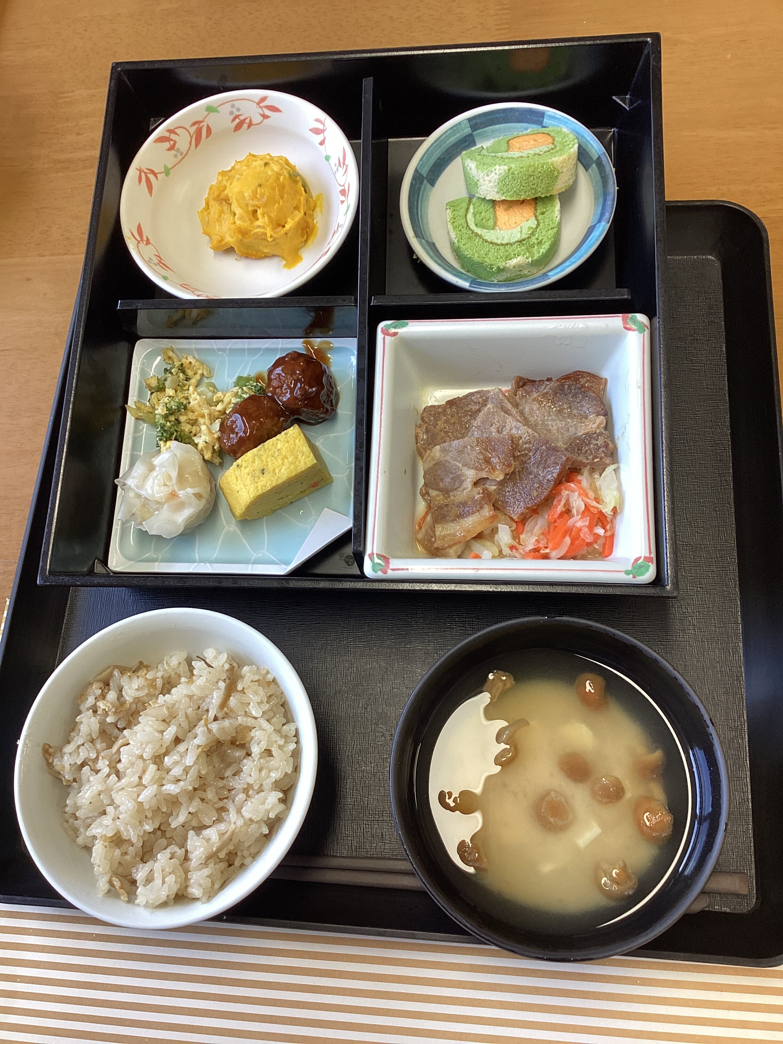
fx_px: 935
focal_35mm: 31
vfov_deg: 58.4
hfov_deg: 45.4
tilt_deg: -68.4
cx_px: 392
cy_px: 522
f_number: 2.4
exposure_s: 1/50
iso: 50
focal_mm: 3.3
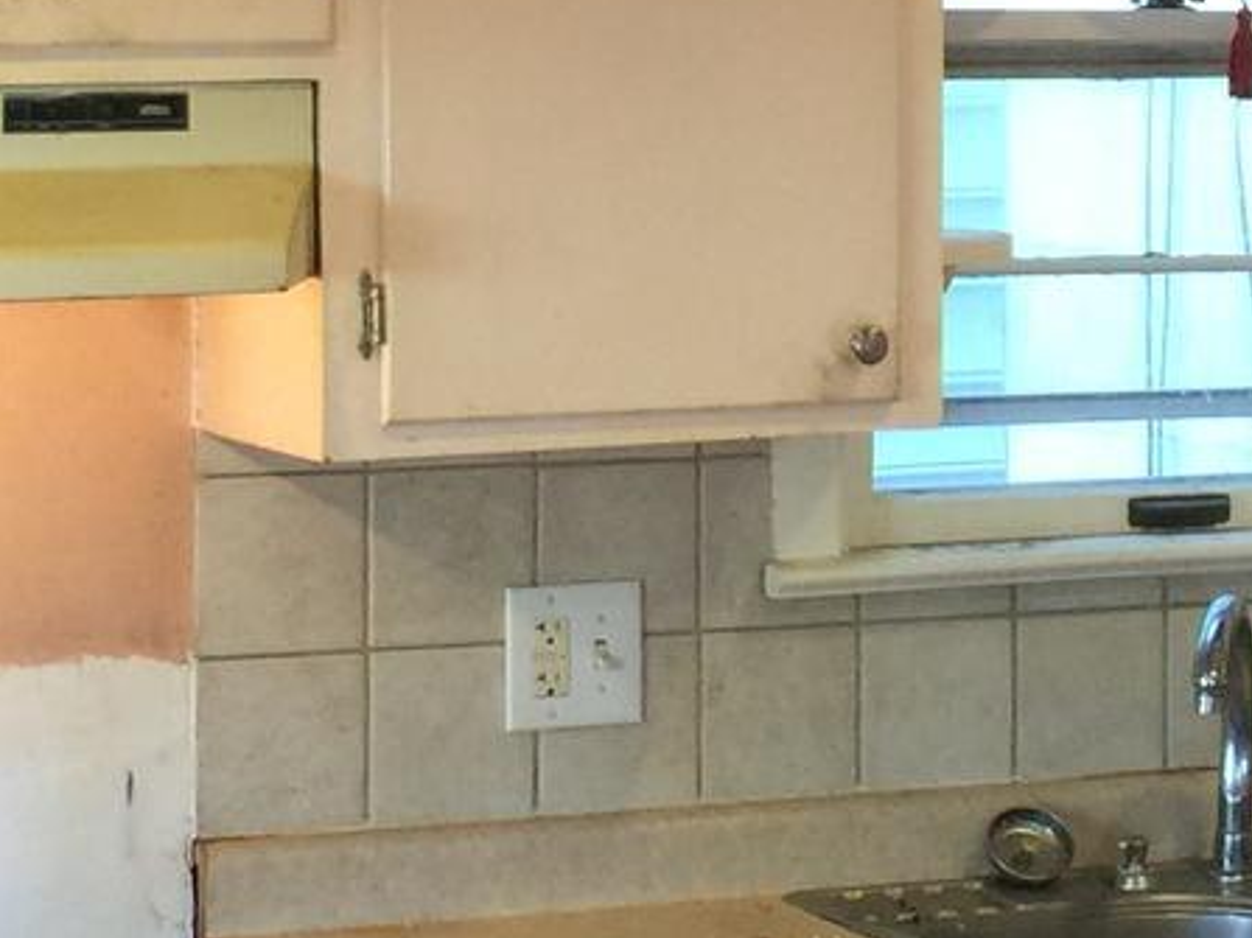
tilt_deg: +2.0
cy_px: 6
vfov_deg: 11.0
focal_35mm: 133
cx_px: 938
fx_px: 4809
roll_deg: -0.9
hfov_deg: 14.8
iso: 40
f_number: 2.2
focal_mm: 4.15
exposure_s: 1/30
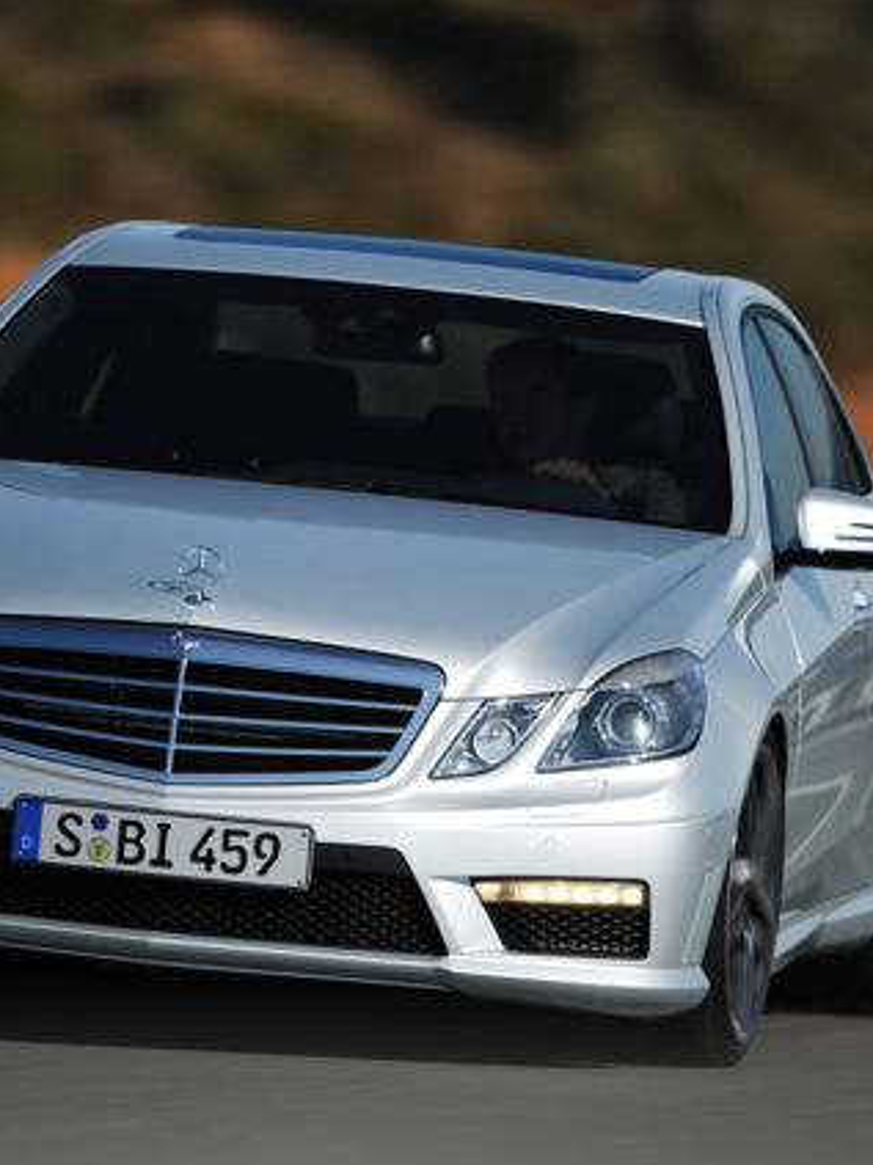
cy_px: 581
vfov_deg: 4.5
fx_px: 14668
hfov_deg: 3.4
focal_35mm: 436
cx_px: 306
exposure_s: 1/5000
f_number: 22
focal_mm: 300
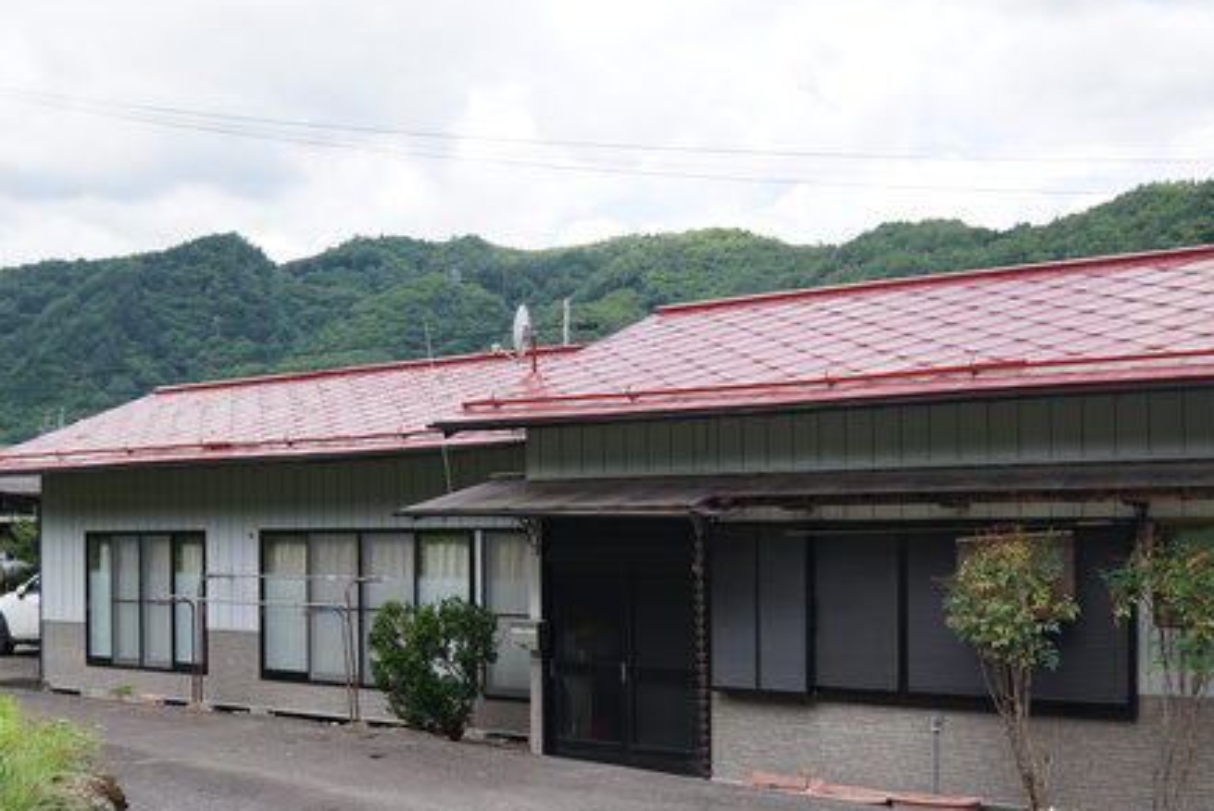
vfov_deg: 31.9
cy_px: 532
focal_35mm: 42
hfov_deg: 46.5
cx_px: 708
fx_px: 1408
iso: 100
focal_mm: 19
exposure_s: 1/320
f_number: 4.5
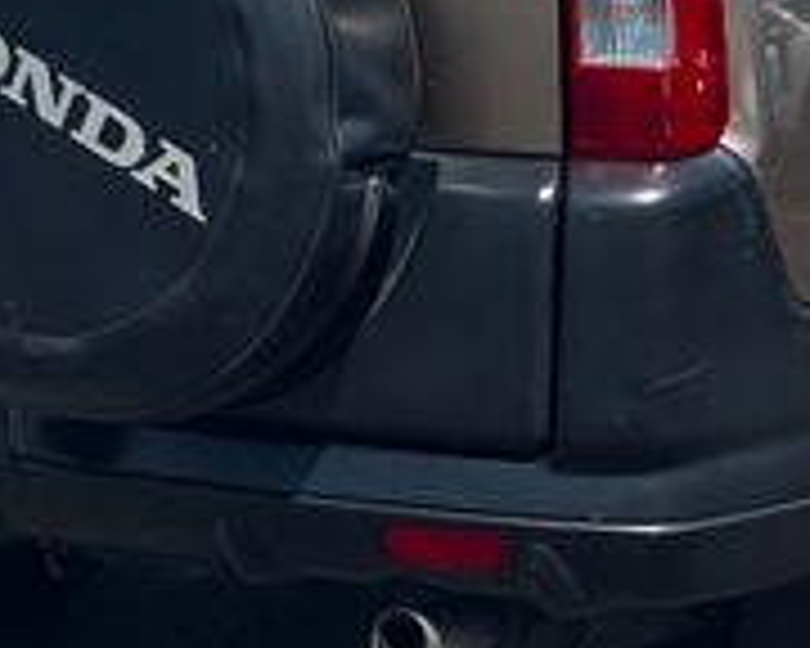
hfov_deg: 11.5
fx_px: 4003
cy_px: -58
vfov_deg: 9.2
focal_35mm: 167
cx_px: 716
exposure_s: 1/2611
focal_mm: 6.76
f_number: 1.78
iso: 64
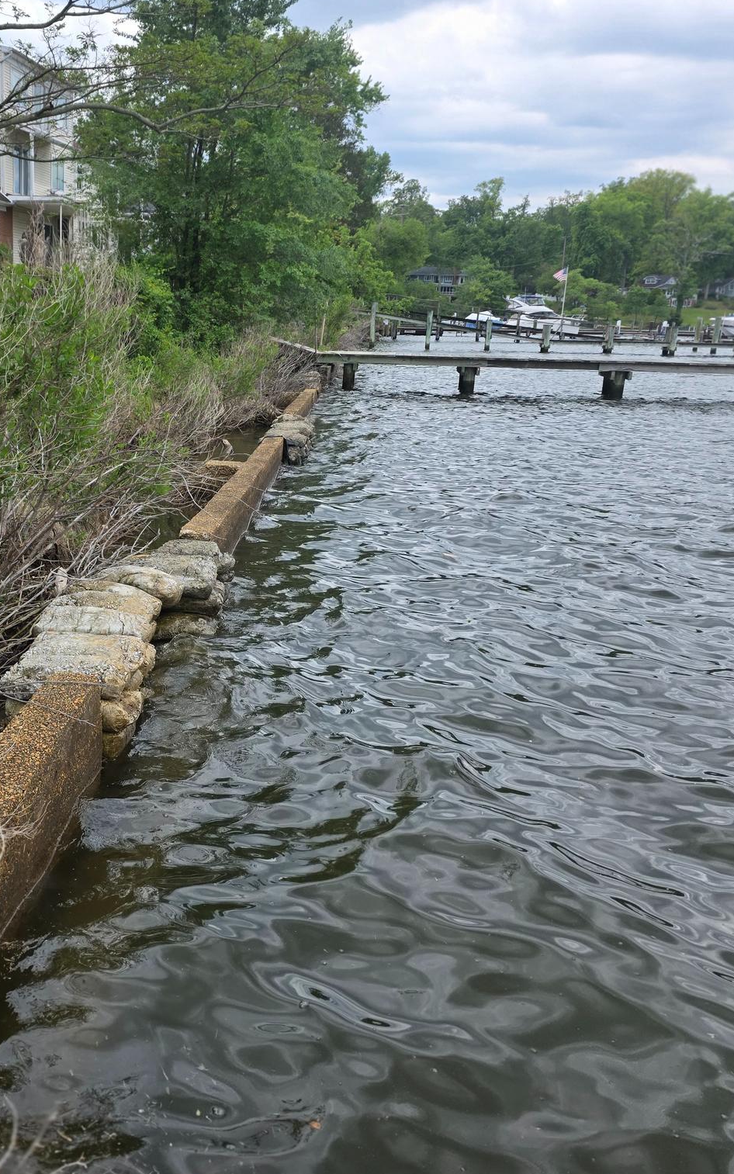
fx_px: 1056
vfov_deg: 58.1
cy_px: 590
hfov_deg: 37.0
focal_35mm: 33
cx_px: 144
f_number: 1.7
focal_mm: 6.3
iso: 80
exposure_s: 1/2517
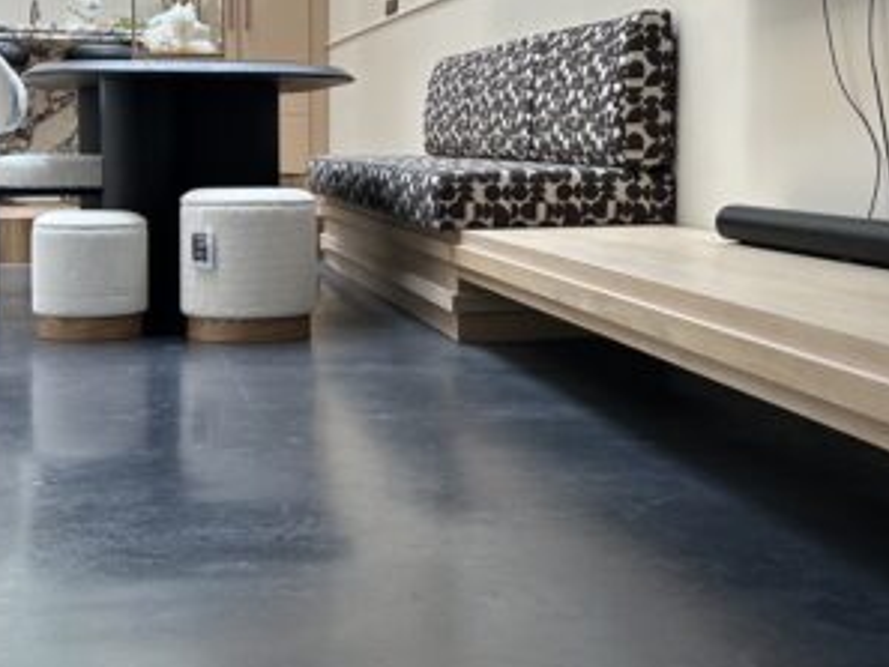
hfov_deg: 31.2
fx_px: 1593
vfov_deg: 23.5
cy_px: 209
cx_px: 488
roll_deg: +0.1
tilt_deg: -2.5
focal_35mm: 62
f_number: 1.78
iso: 125
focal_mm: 6.86
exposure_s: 1/60
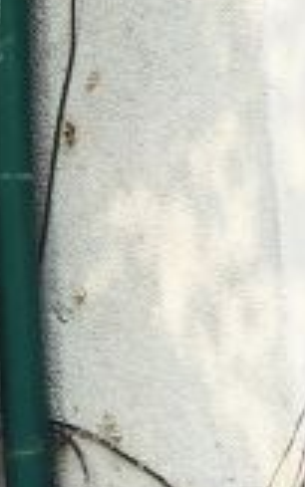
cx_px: -244
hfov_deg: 9.5
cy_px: 90
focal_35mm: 132
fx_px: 1754
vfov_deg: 15.7
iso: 25
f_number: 2.2
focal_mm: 4.15
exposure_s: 1/356
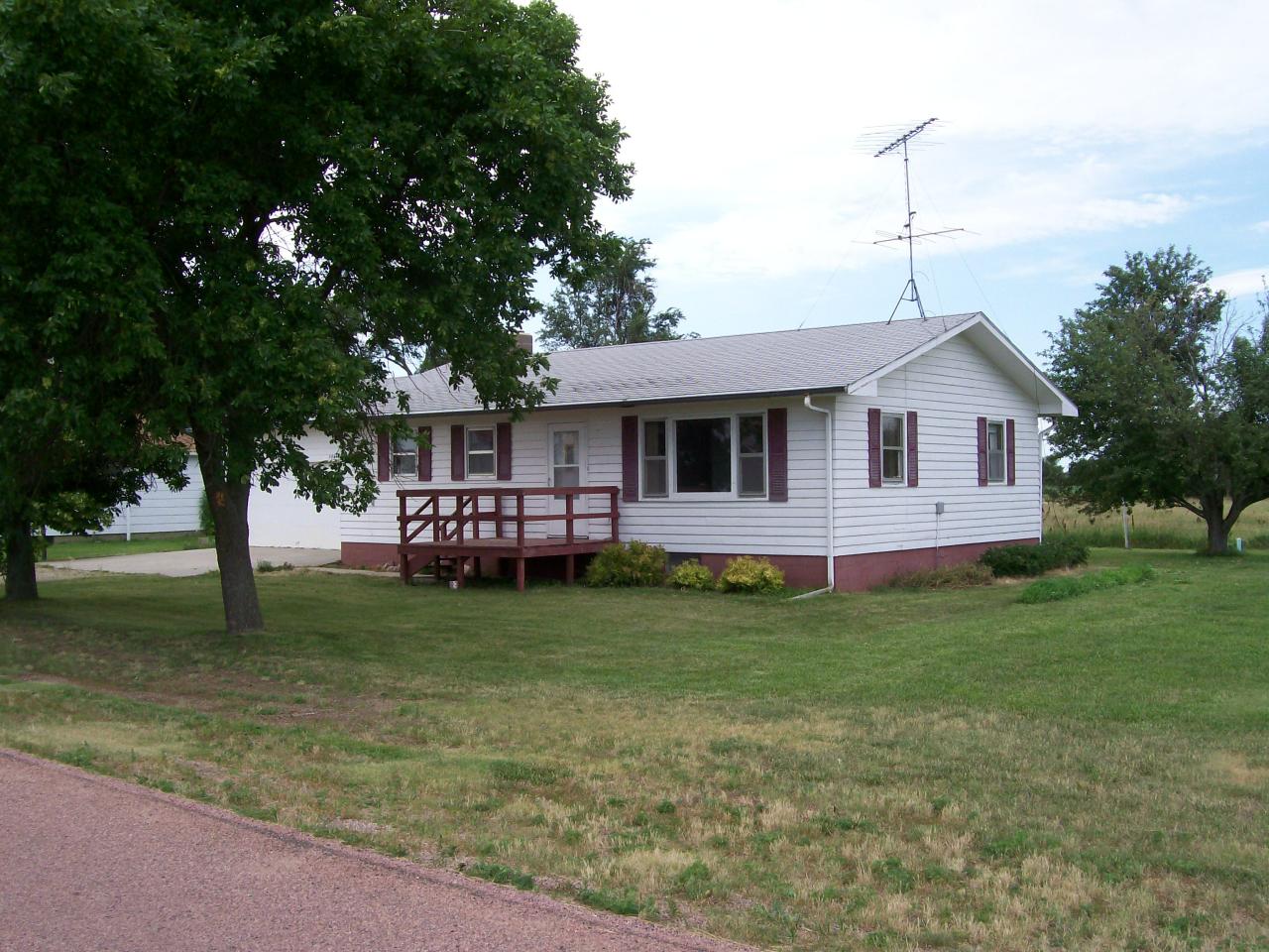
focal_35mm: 36
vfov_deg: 39.7
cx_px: 634
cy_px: 476
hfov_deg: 51.4
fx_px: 1320
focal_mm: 6
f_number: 4.8
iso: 80
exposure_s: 1/350
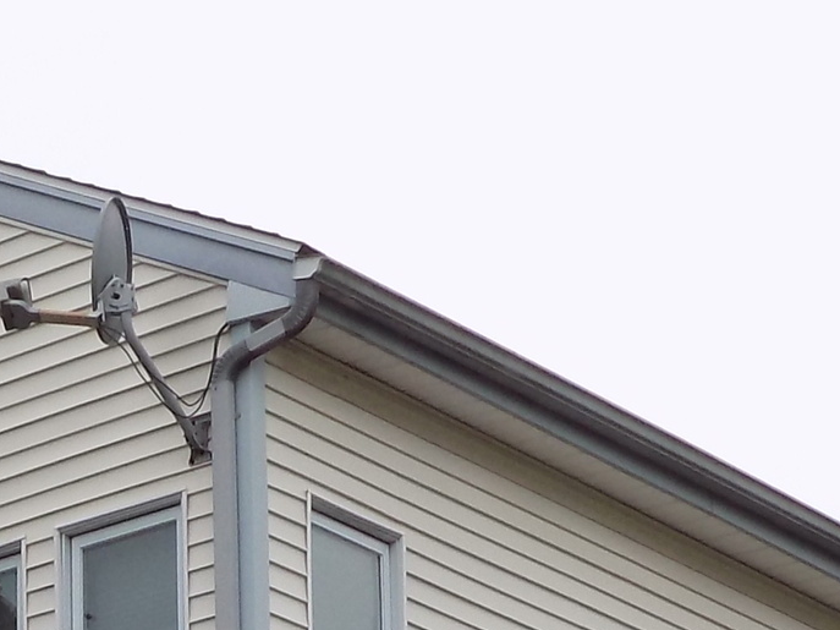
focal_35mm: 152
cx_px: -46
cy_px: 1155
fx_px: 3688
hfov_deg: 12.8
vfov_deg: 9.3
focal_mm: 6.1
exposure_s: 1/160
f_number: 3.4
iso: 80
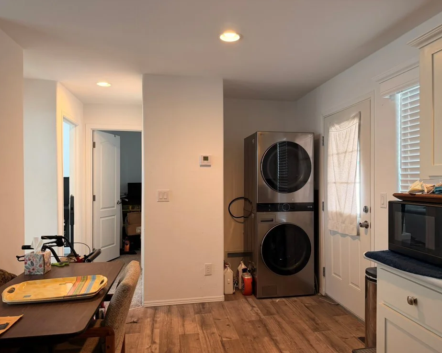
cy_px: 182
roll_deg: +0.1
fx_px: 340
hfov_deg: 65.9
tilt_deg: -0.9
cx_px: 241
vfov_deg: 54.9
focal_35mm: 26
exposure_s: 1/60
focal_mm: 6.76
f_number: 1.78
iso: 160
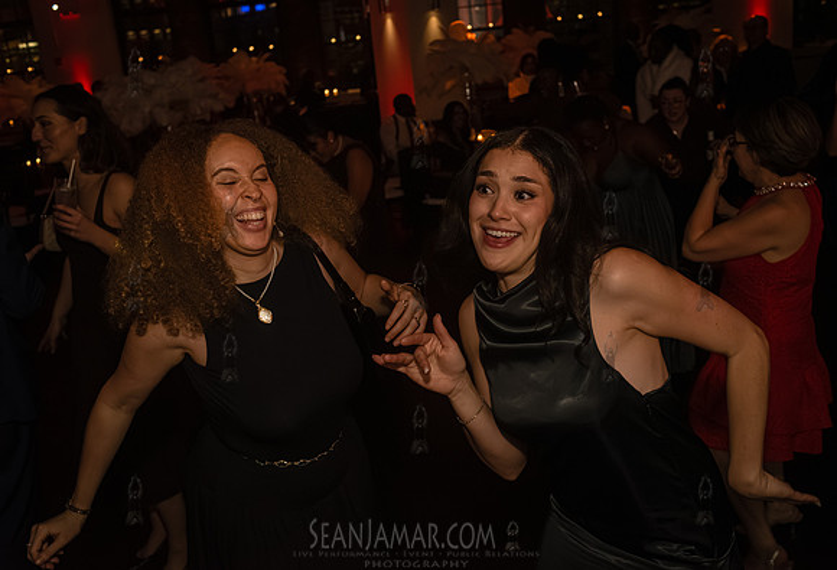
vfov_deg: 37.1
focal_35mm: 36
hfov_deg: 52.4
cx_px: 437
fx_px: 850
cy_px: 279
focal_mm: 35
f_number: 5
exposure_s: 1/400
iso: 8000
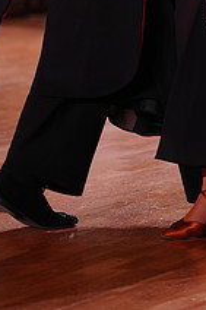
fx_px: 3533
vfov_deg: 5.0
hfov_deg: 3.3
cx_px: 192
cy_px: -113
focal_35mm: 411
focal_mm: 150
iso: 500
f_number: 2.8
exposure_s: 1/250
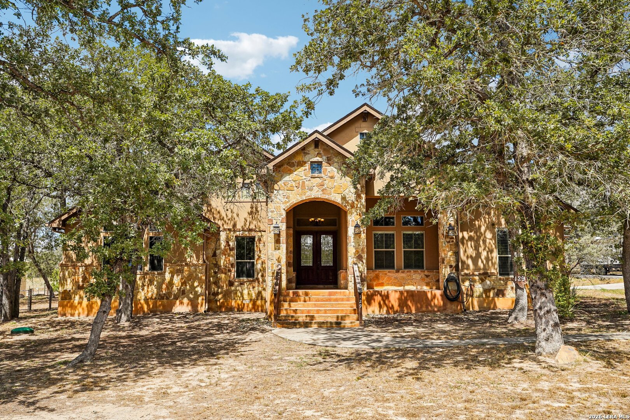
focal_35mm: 29
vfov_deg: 45.0
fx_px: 507
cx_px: 315
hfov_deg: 63.7
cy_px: 210
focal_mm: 29
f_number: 8
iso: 100
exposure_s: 1/160
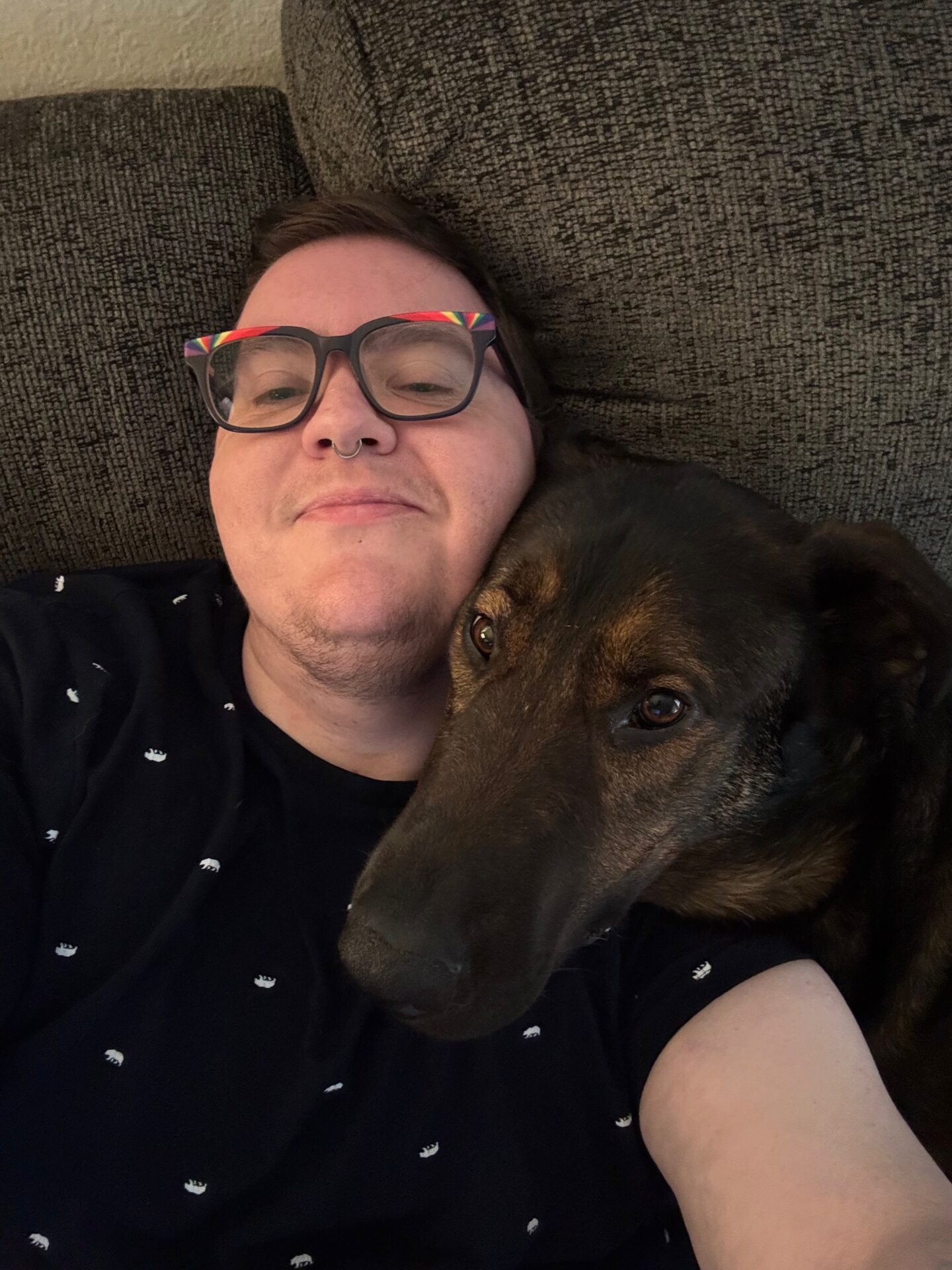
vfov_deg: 73.9
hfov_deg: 58.9
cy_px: 635
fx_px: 843
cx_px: 476
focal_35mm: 23
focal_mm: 2.69
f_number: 1.9
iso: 500
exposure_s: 1/30
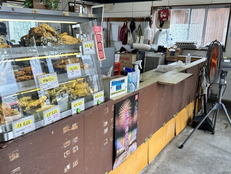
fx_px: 234
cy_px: 94
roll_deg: -0.9
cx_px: 103
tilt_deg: -16.2
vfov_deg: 40.7
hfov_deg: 52.5
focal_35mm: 35
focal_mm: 6.86
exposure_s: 1/235
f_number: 1.78
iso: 64
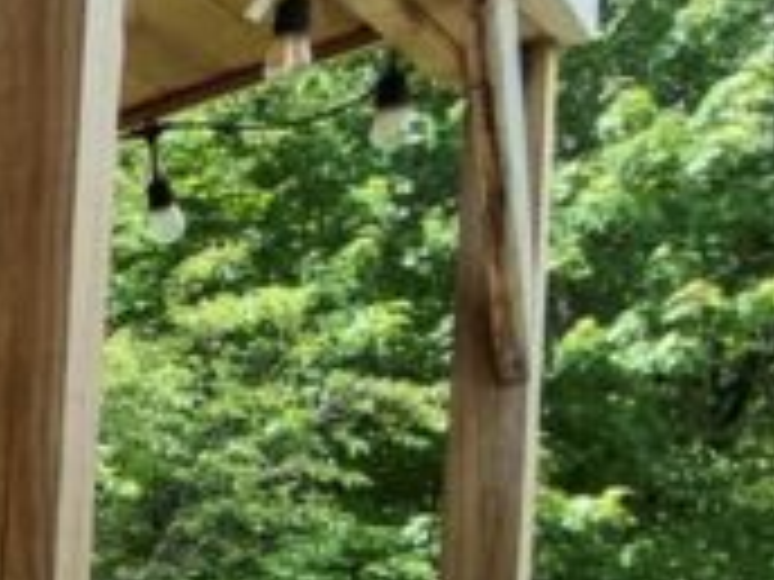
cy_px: 841
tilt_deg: -6.1
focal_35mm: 87
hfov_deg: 13.7
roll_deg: +2.1
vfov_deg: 15.8
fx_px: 1945
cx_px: -1213
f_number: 2.2
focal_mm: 2.22
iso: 25
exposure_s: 1/482
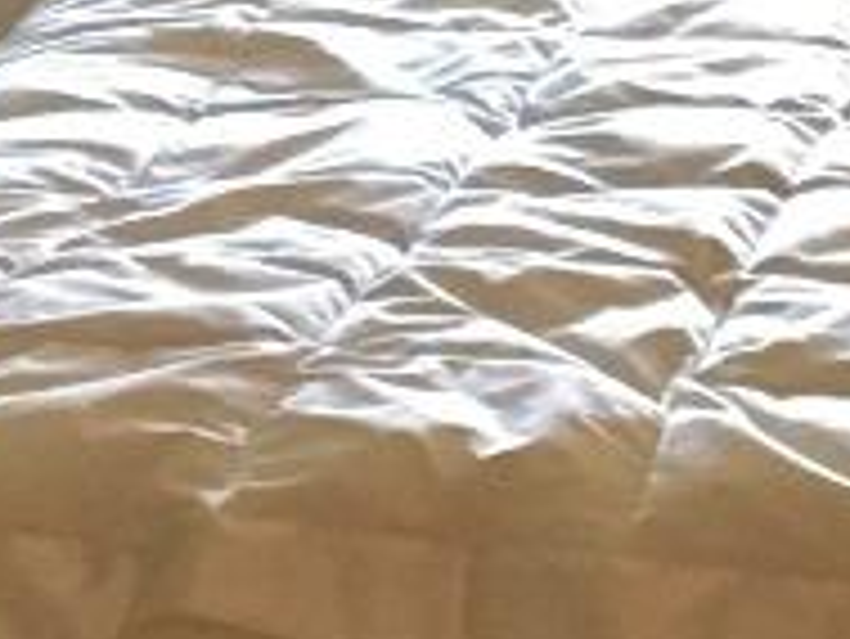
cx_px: 513
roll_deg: -0.1
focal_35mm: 221
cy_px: -284
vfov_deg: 6.6
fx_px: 5430
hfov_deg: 8.9
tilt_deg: -9.9
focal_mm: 4.15
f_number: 2.2
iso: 250
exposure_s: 1/15
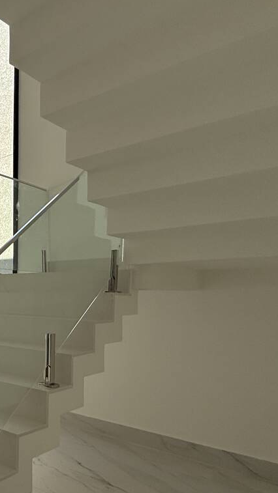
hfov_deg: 26.7
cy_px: 296
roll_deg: -0.3
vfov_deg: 65.4
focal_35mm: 29
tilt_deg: -0.6
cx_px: -153
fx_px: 380
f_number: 2.2
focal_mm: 2.22
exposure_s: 1/498
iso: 50
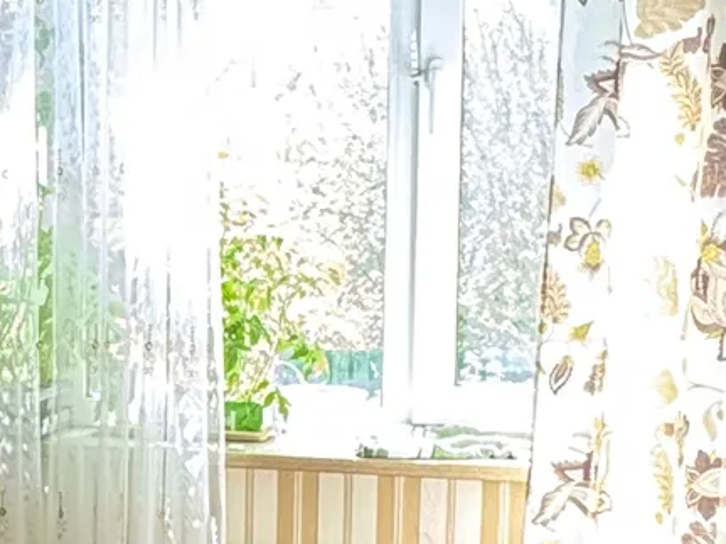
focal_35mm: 78
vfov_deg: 18.8
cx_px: -140
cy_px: 371
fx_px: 1635
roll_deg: +0.6
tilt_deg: -5.9
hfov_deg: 23.0
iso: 320
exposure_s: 1/91
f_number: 2.2
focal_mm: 2.22
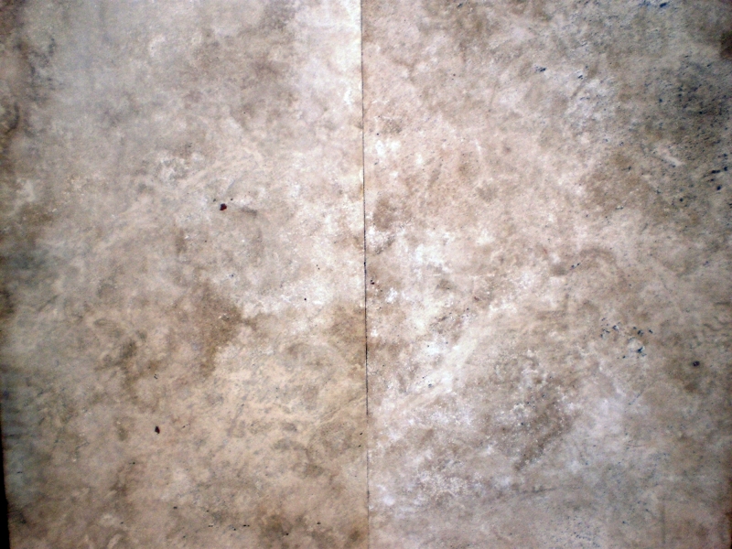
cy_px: 274
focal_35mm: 36
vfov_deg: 39.7
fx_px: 761
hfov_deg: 51.4
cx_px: 366
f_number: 3.1
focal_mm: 6.3
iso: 125
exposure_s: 1/30
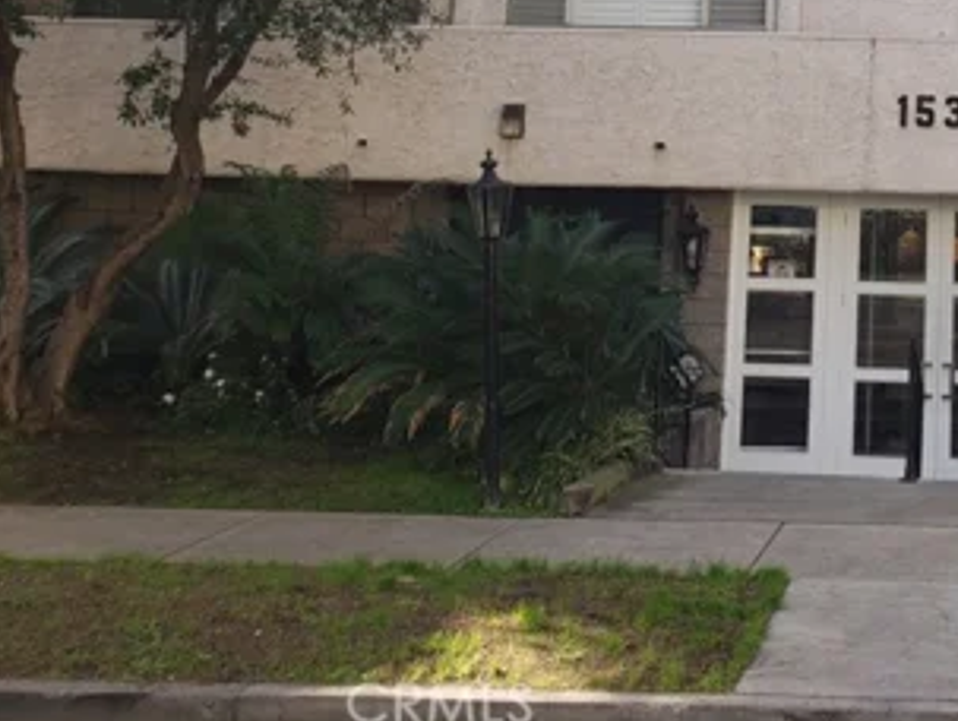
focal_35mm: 64
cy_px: -149
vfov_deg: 21.3
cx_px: 915
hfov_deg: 28.7
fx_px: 1773
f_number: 2.4
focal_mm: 4.3
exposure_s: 1/170
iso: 50
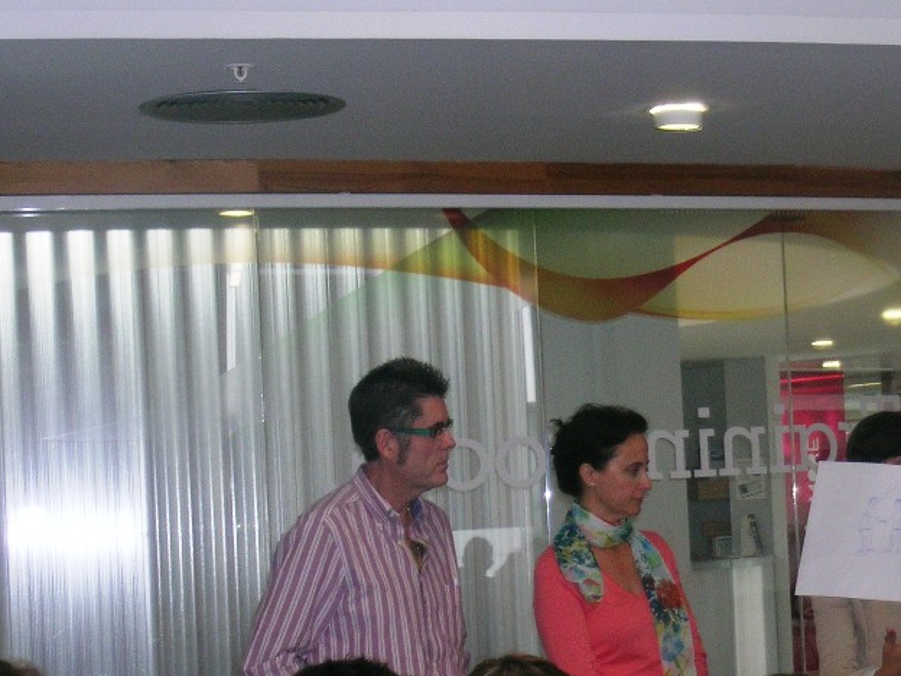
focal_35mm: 108
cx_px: 662
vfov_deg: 13.7
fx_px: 2811
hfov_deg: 18.1
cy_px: 451
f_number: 3.8
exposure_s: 1/121
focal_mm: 13.5
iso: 87
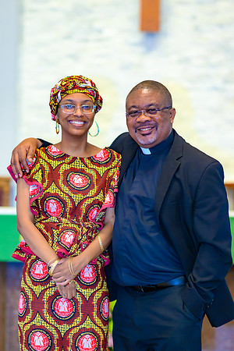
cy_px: 176
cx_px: 117
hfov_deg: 8.7
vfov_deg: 13.1
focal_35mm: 157
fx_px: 1531
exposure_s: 1/80
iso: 450
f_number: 2
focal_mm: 105
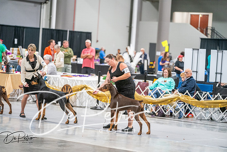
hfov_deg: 15.8
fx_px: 820
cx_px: 114
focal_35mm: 130
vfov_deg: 10.6
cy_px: 76
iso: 5000
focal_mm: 130
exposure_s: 1/250
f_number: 2.8
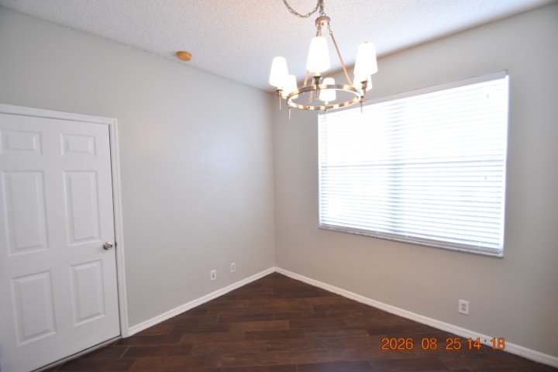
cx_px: 279
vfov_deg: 77.3
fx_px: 232
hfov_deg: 100.4
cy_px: 186
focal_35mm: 15
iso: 800
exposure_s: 1/60
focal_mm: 10
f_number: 4
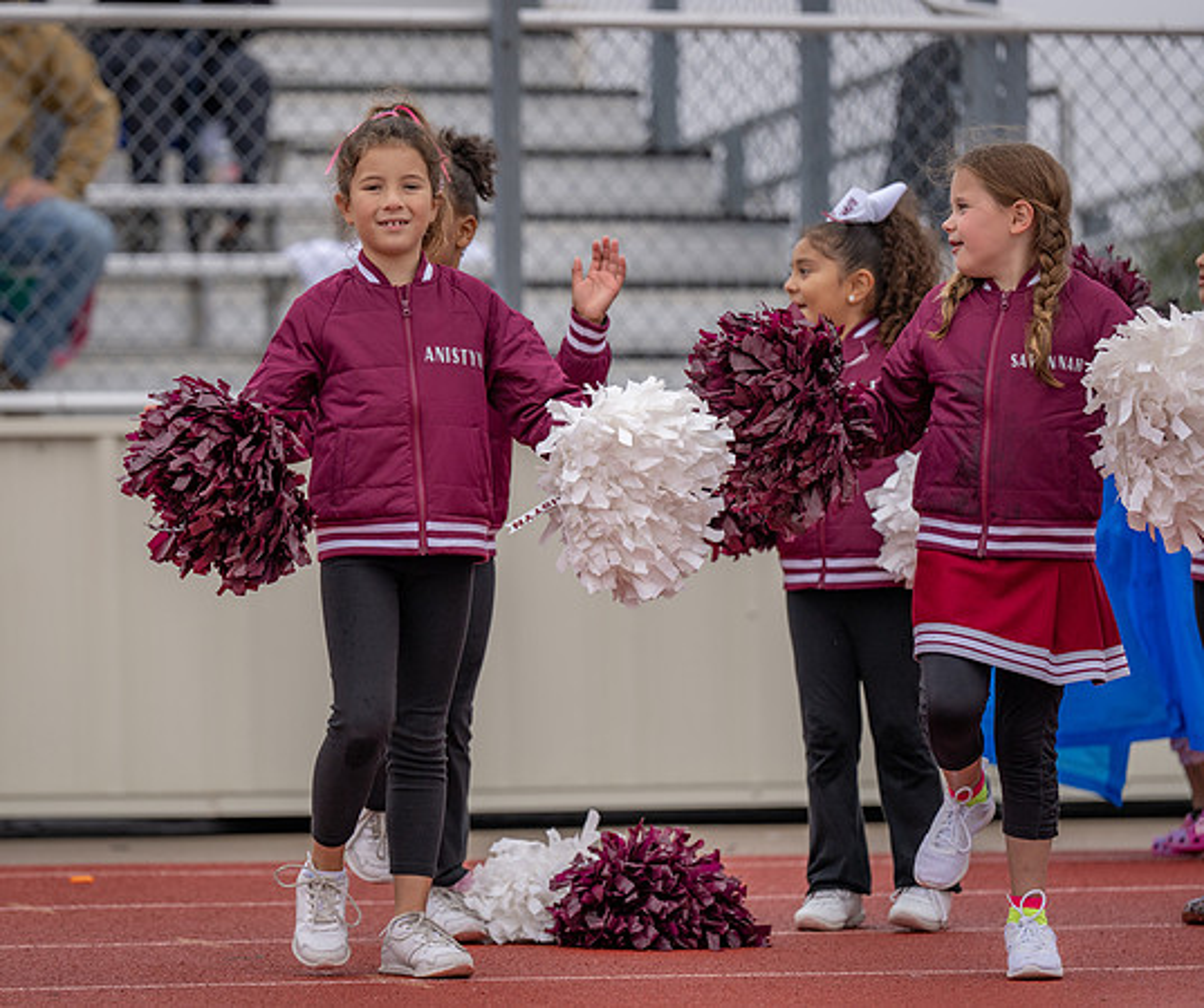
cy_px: 441
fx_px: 8166
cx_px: 347
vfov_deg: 7.1
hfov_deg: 8.4
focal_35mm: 225
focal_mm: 170
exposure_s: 1/1250
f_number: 2.8
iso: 200
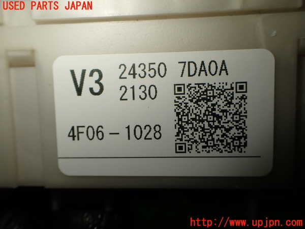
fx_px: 264
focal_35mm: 30
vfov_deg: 46.8
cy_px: 114
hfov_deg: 60.0
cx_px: 152
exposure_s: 1/160
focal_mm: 5.4
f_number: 3.2
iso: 100
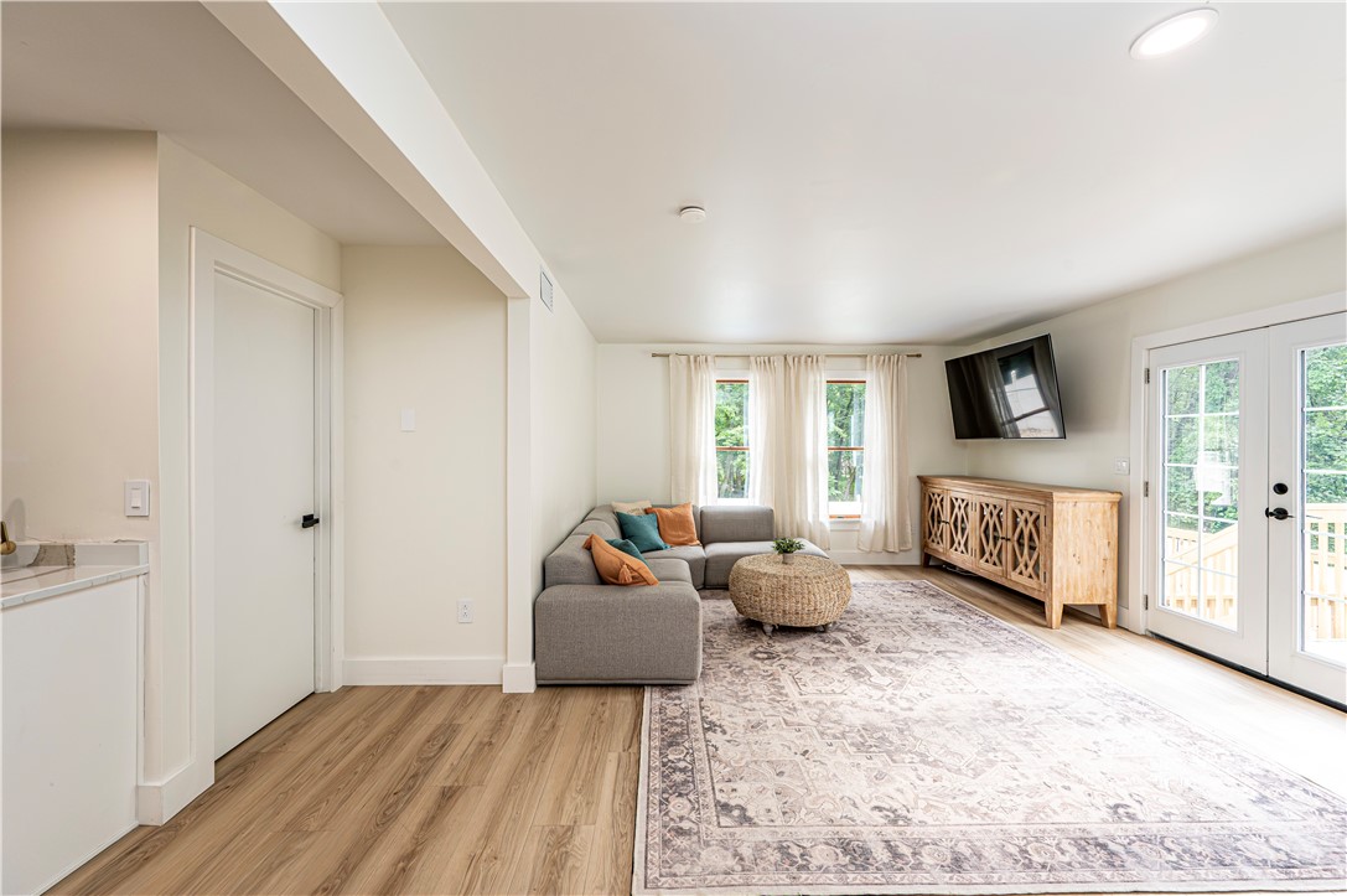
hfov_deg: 104.3
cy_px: 448
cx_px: 674
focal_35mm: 14
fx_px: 523
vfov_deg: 81.1
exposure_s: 1/125
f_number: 8
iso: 1600
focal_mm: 14
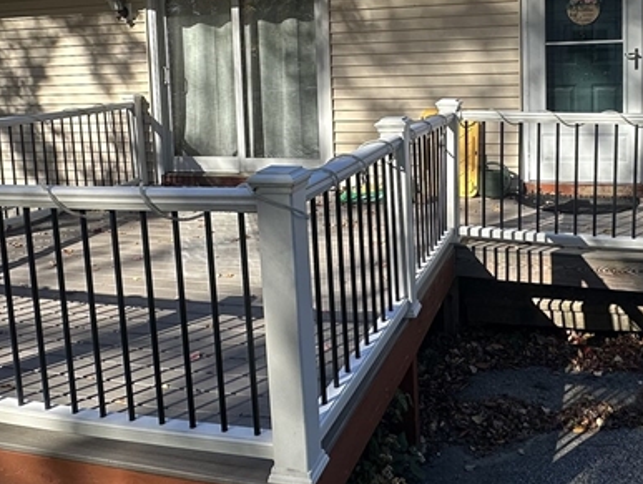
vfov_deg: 37.9
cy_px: 128
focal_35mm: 37
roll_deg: +1.8
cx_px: 369
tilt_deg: -4.3
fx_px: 688
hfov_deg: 49.9
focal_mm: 2.22
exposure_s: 1/888
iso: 40
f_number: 2.2
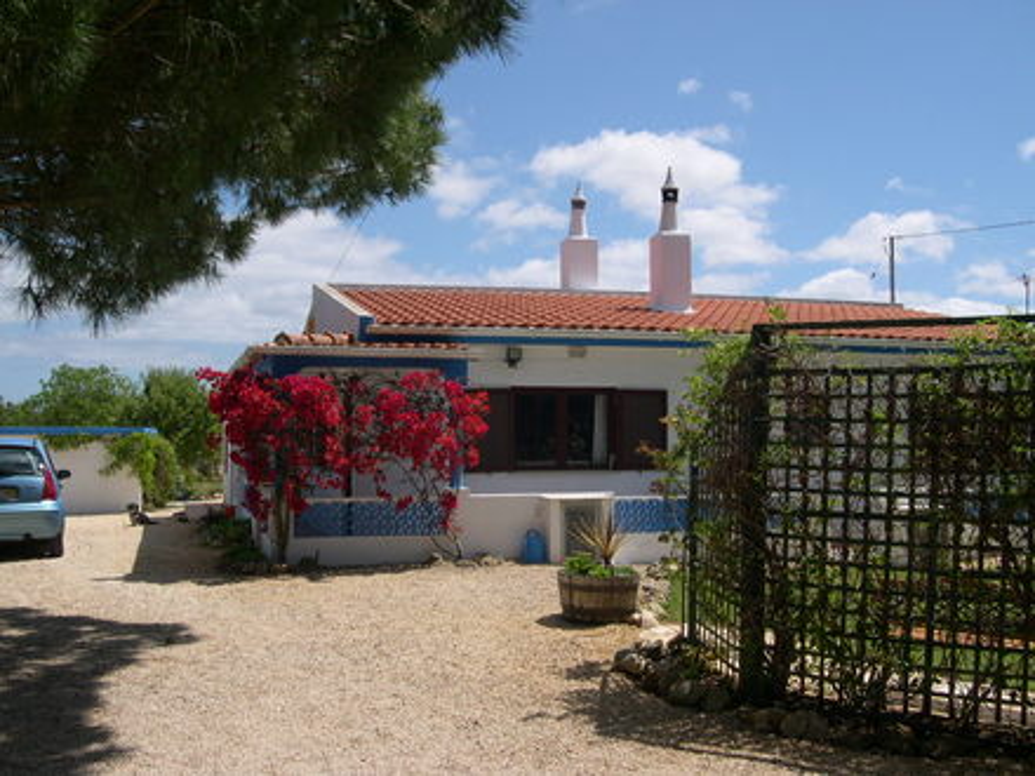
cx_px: 518
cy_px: 388
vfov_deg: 37.7
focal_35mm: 38
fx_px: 1136
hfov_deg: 49.0
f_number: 7.6
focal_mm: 8
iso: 100
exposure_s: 1/288
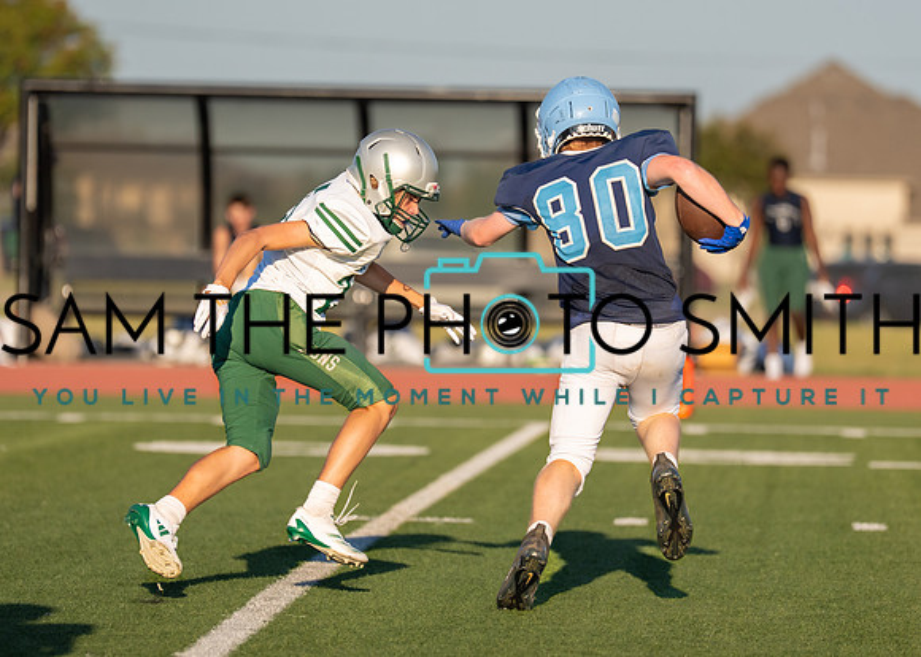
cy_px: 306
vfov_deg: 4.1
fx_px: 9081
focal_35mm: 347
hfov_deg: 5.8
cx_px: 461
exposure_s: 1/5000
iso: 320
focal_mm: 200
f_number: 2.8
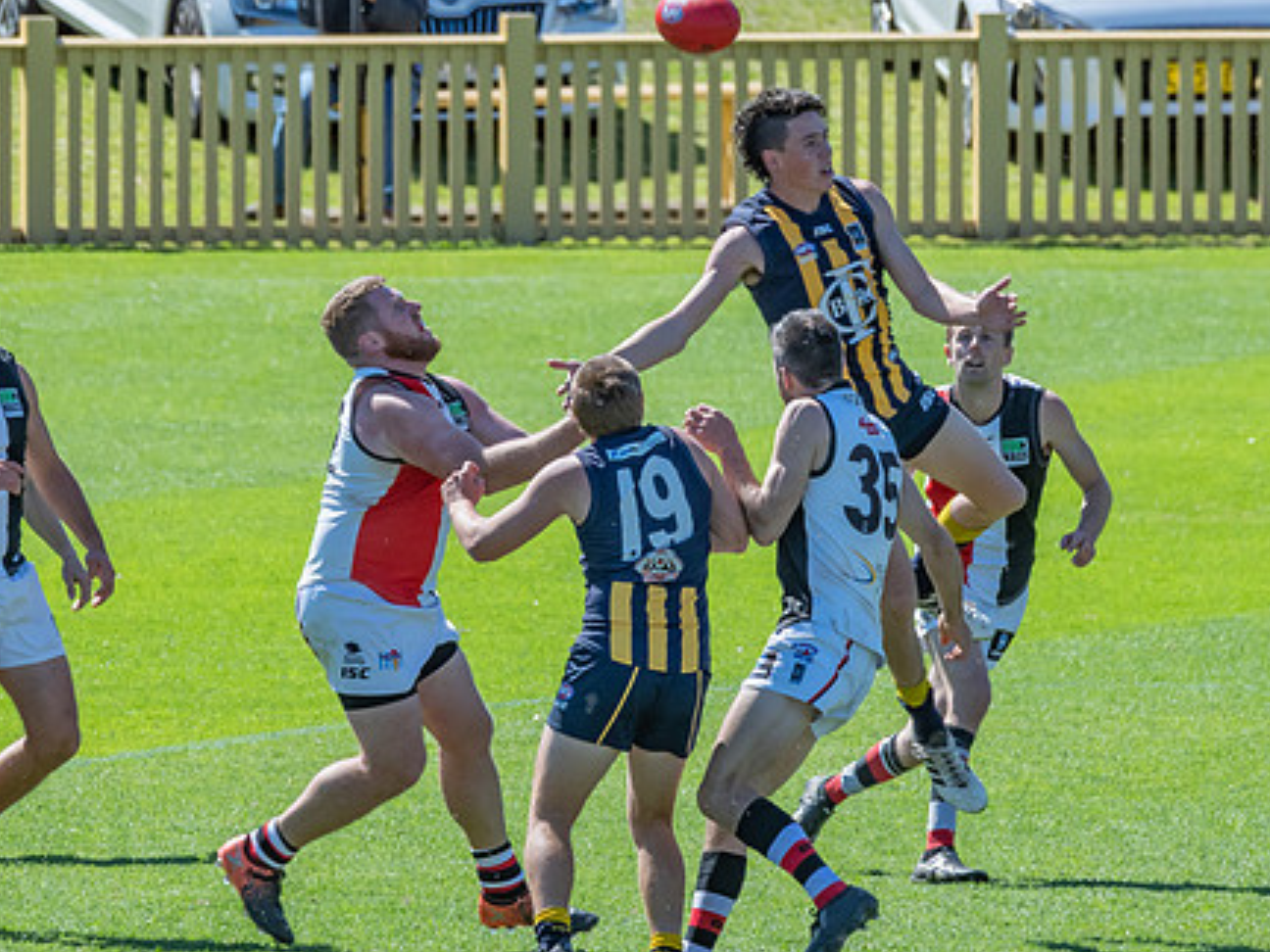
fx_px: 38009
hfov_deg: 1.9
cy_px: 333
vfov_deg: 1.4
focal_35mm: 1036
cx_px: 548
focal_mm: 420
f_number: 13
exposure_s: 1/800
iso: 800
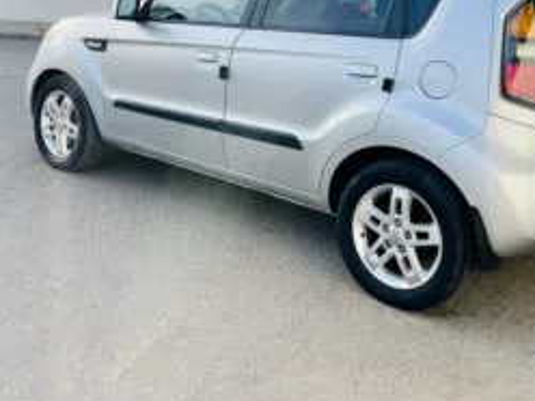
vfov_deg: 33.1
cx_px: 321
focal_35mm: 42
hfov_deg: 44.6
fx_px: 649
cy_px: 67
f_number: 1.6
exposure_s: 1/1770
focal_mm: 4.2
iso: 50
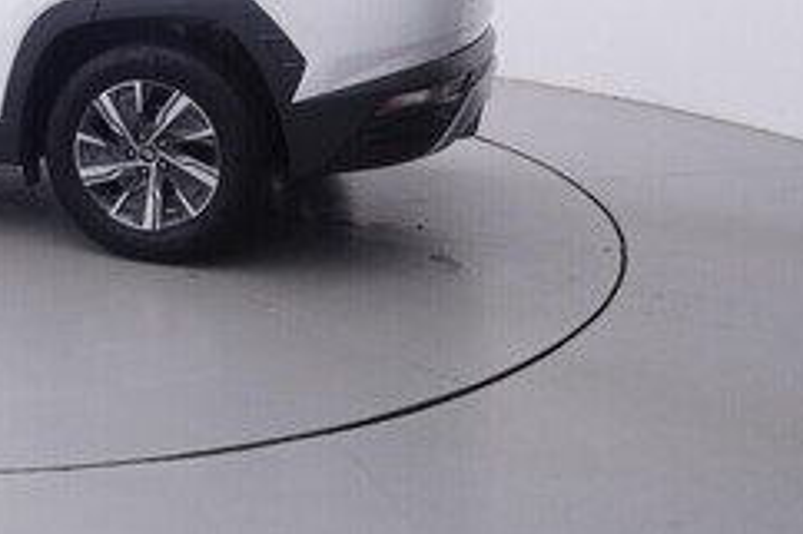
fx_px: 1140
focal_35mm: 51
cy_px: 18
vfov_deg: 25.3
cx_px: -68
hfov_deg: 34.0
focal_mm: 15
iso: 200
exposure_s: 1/80
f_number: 5
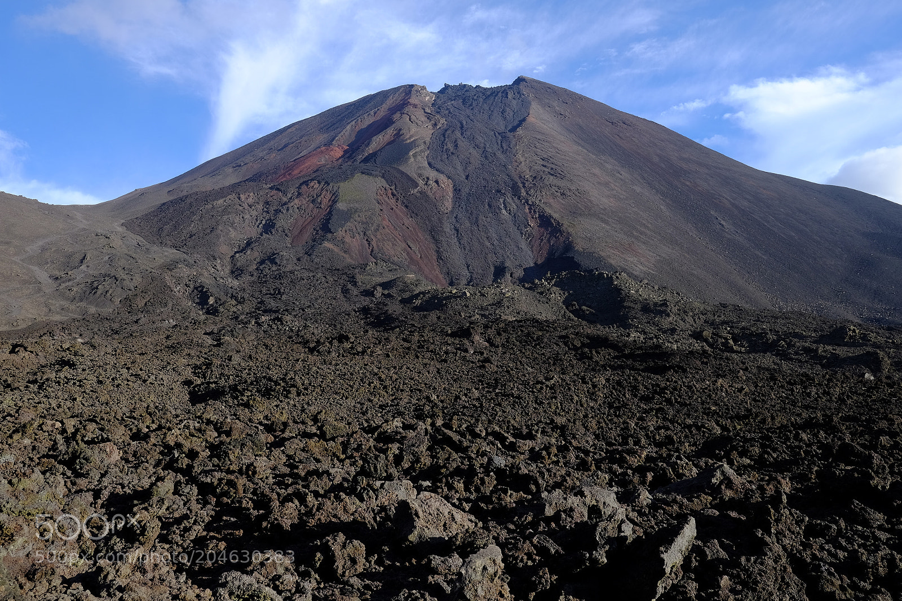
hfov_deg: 54.4
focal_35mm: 35
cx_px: 451
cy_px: 300
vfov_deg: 37.8
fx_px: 877
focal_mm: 23
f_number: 11
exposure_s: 1/100
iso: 200
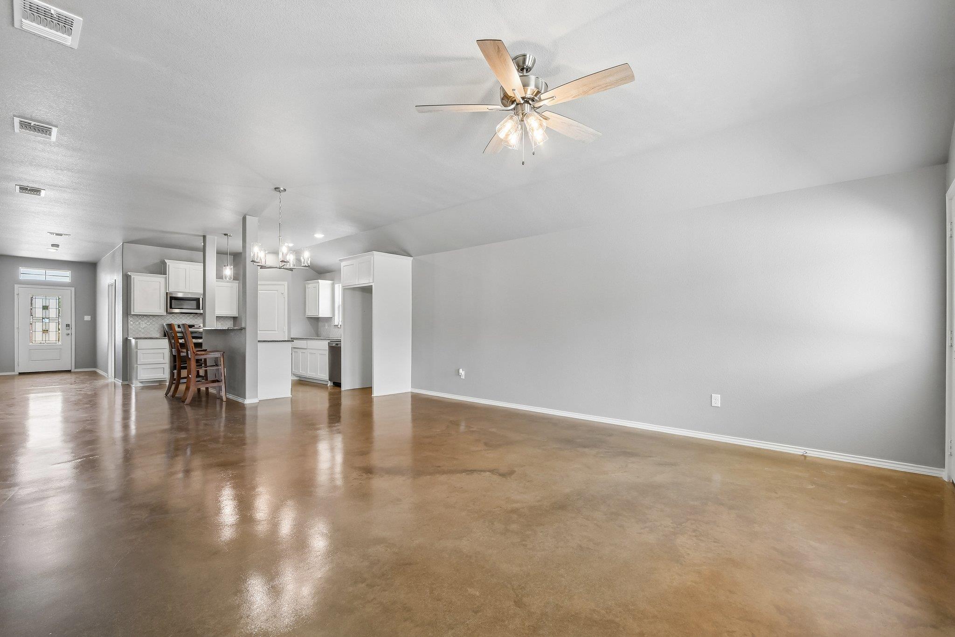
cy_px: 318
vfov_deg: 77.3
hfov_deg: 100.4
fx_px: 398
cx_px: 478
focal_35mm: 15
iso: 400
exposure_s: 1/20
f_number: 8
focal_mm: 10
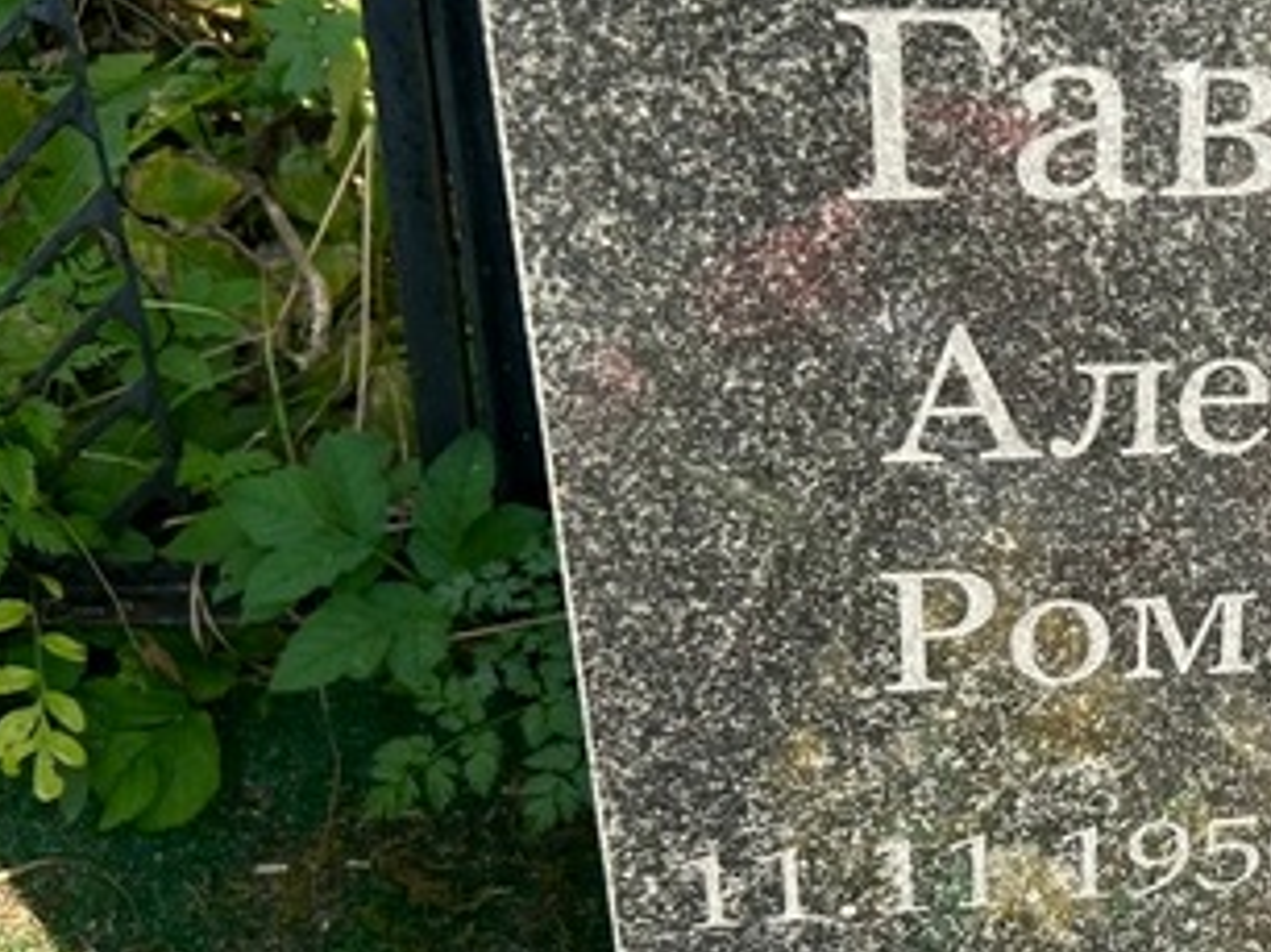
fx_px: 2495
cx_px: 1470
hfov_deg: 25.9
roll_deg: -5.0
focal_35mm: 68
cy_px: 636
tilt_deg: -37.4
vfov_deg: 21.5
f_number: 1.5
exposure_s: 1/1068
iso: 50
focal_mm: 5.7
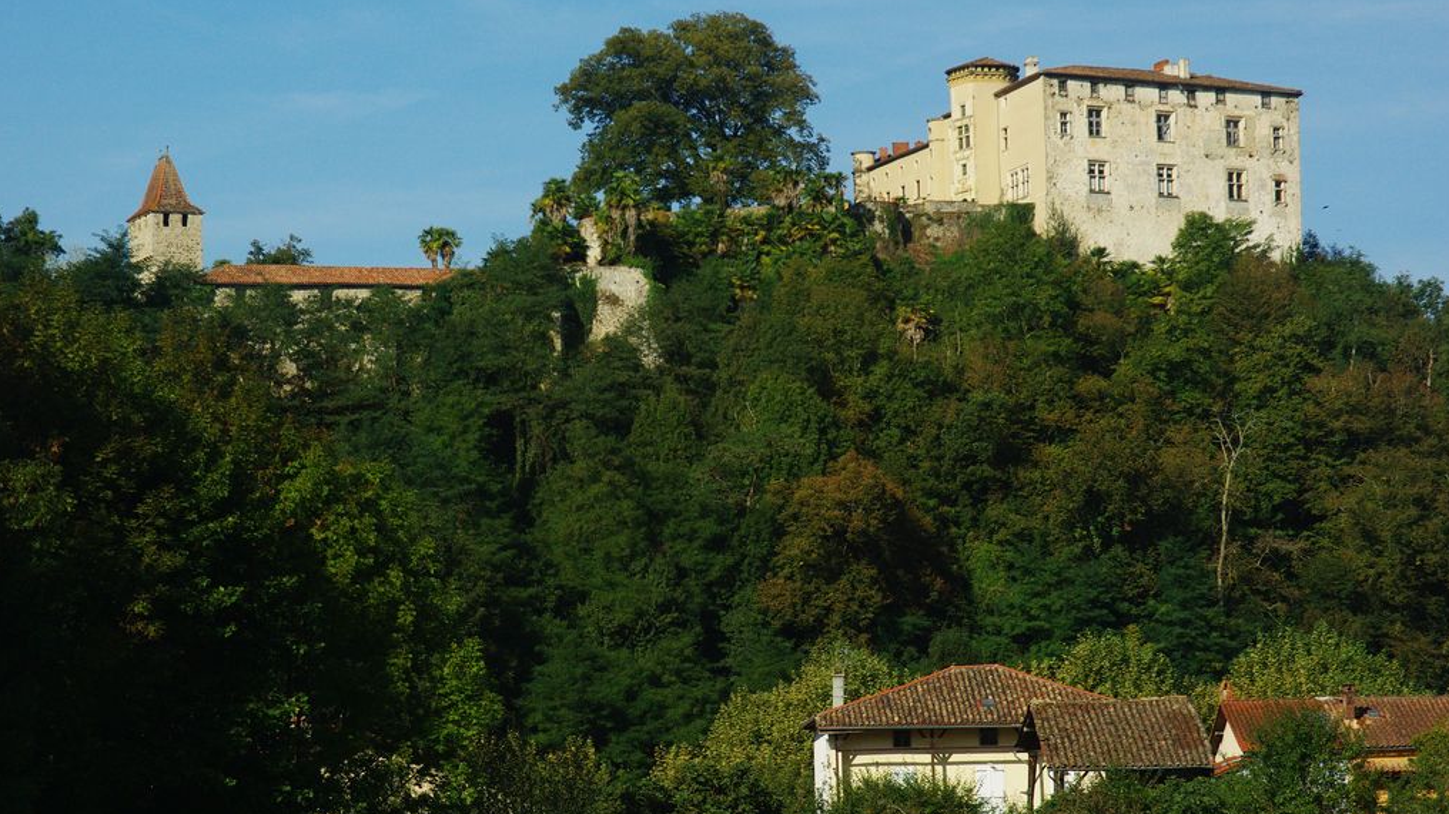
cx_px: 726
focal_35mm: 111
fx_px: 4264
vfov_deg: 10.9
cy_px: 361
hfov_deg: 19.3
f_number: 8
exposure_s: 1/750
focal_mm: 70
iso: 400
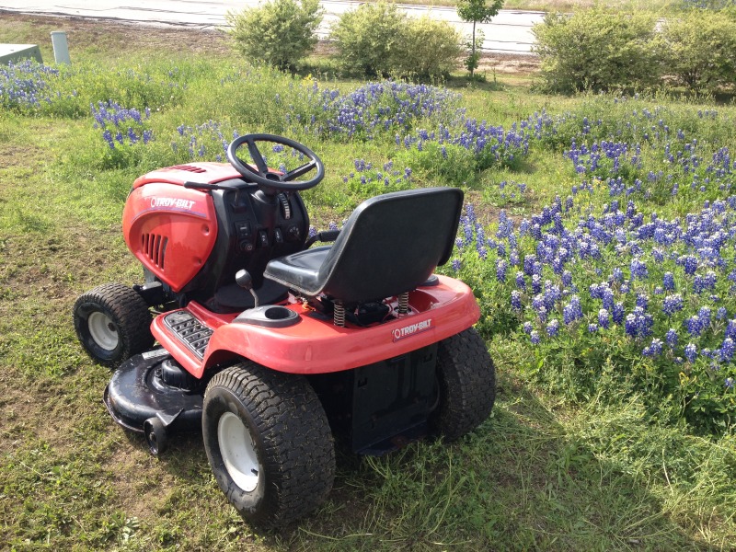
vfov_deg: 40.7
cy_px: 276
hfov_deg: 52.6
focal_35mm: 35
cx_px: 368
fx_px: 744
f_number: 2.4
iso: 50
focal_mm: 4.28
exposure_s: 1/593
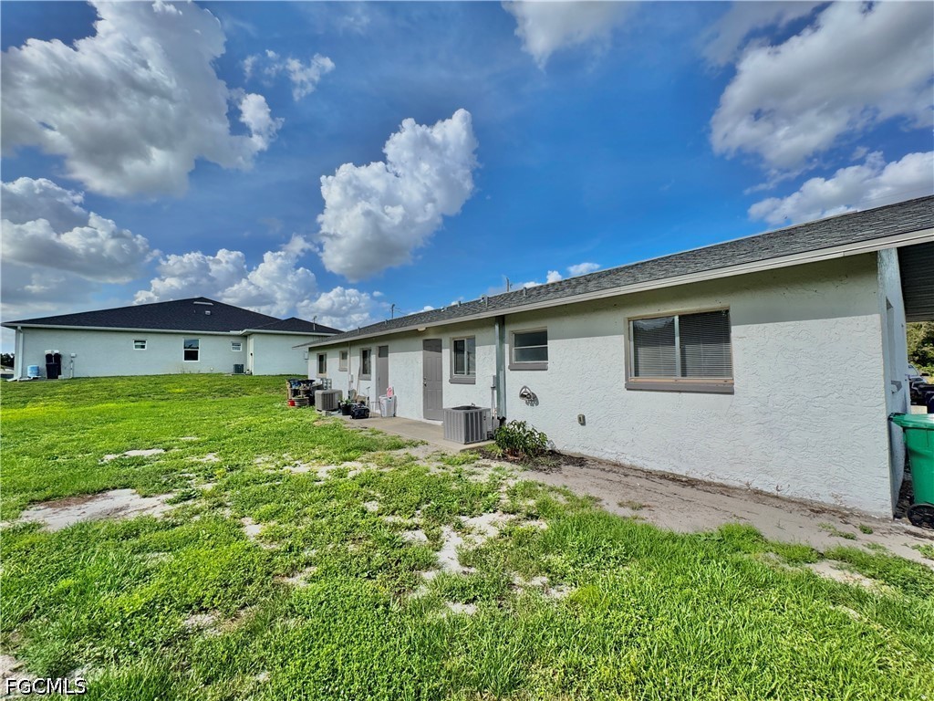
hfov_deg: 102.1
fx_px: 378
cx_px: 467
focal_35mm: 14
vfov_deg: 85.7
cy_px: 350
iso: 50
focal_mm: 2.22
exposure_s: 1/2674
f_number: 2.2
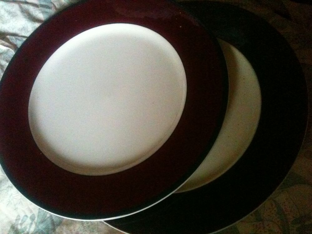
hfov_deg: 52.6
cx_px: 156
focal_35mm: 35
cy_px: 117
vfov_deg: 40.7
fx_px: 315
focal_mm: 3.85
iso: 1000
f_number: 2.8
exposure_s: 1/10
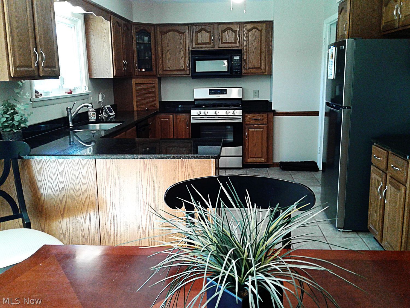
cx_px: 205
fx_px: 391
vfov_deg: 42.9
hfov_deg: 55.4
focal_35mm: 33
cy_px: 154
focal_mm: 3.3
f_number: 2.2
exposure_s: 1/33
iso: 50
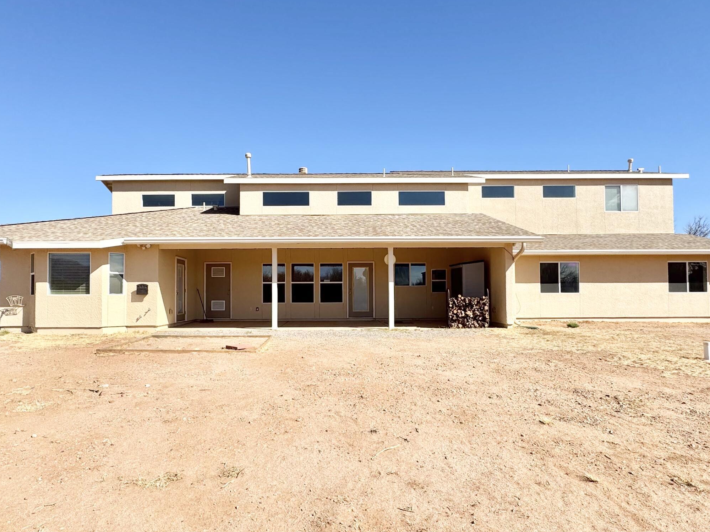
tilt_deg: +1.6
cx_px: 329
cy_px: 287
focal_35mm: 21
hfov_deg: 78.9
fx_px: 431
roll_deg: -0.1
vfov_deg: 63.4
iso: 50
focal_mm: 2.22
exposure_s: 1/2674
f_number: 2.2
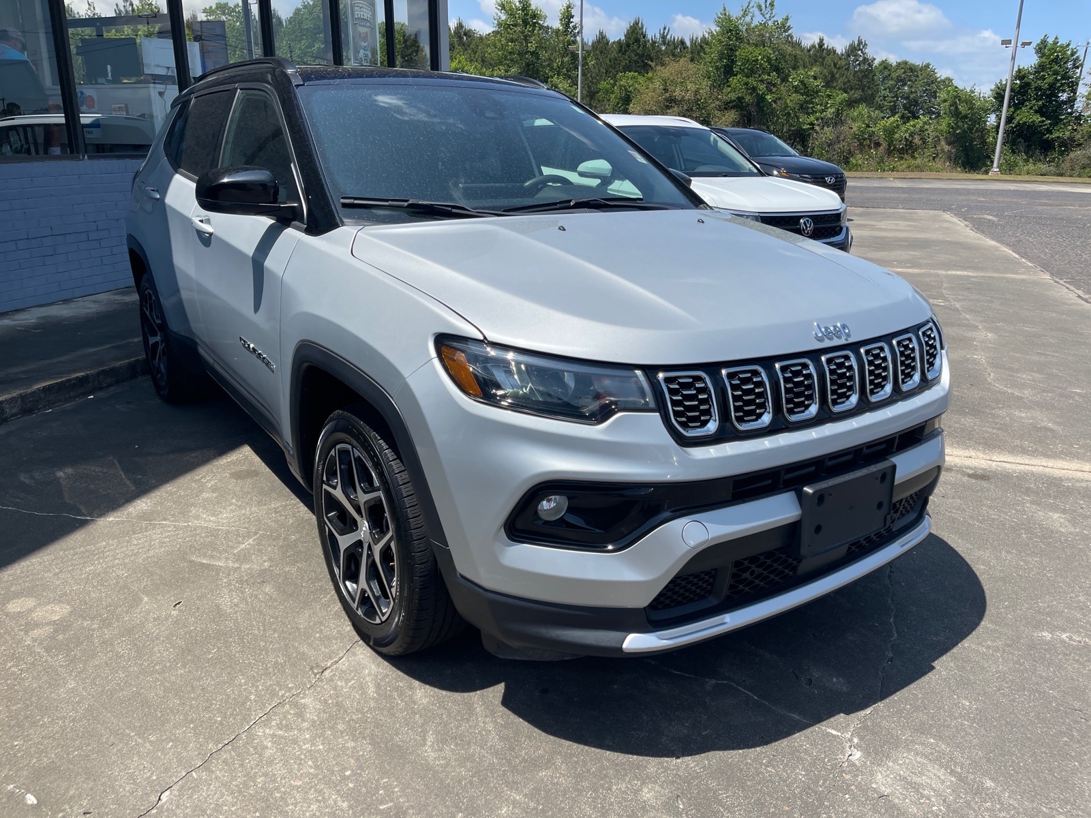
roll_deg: -0.4
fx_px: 819
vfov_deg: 53.1
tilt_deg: -17.7
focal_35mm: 26
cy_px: 409
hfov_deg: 67.3
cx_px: 546
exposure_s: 1/4049
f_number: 1.6
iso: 32
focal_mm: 5.1
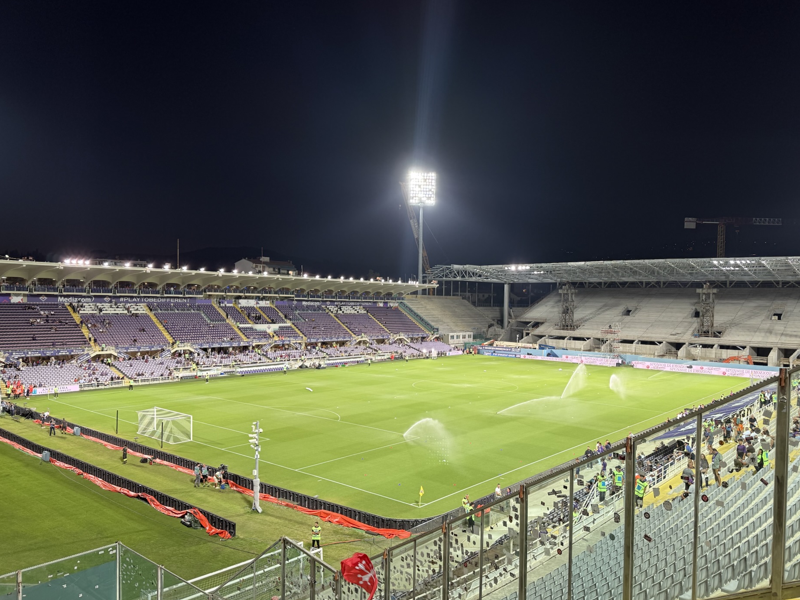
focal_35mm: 26
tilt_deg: -0.9
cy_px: 321
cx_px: 430
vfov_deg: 53.0
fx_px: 601
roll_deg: -0.6
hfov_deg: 67.2
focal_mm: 6.76
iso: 80
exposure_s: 1/100
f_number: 1.78
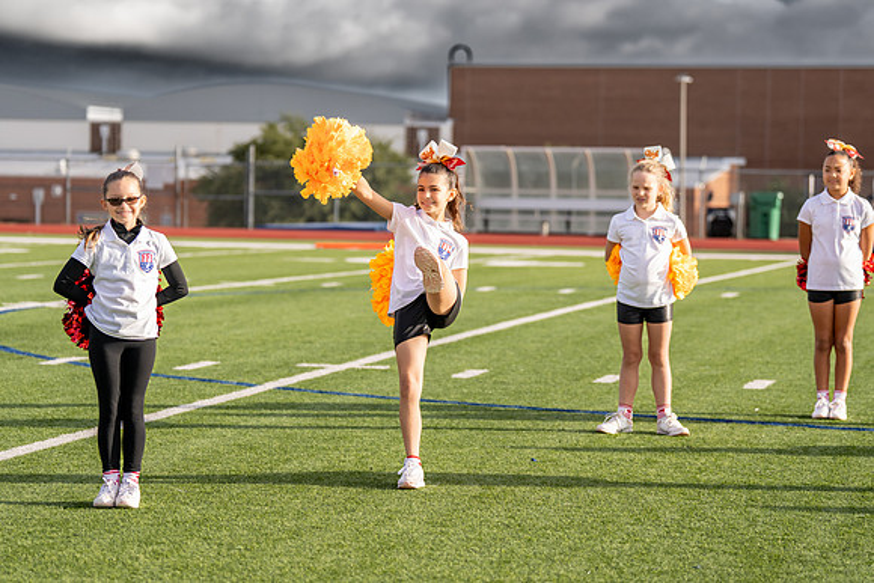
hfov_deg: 19.1
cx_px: 406
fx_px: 2594
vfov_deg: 12.8
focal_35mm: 107
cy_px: 264
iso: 250
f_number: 2.8
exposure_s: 1/2500
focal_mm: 92
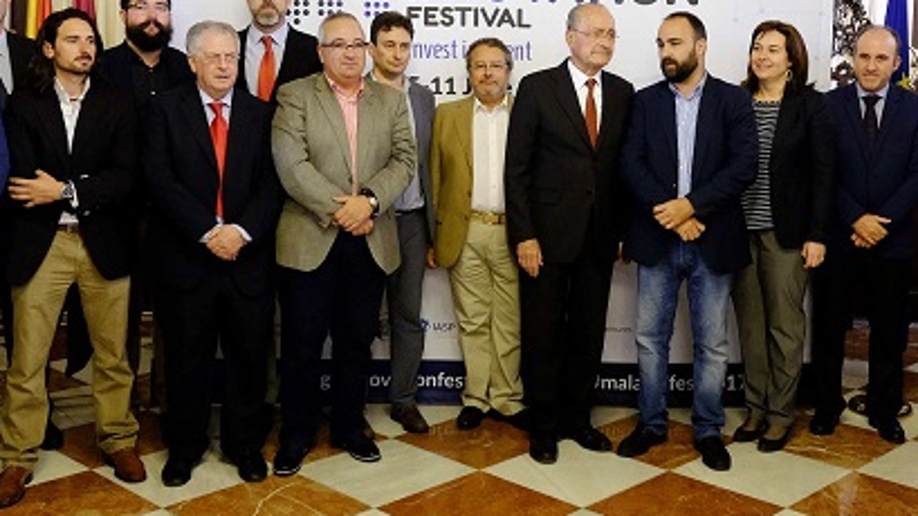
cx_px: 550
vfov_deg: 27.5
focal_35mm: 43
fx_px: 1047
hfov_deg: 47.1
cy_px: 160
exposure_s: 1/125
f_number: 2.8
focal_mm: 14
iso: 1600
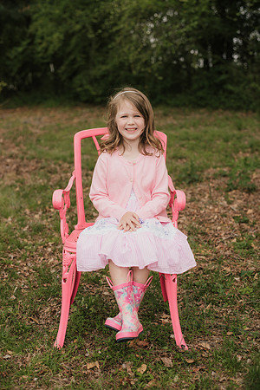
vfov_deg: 39.6
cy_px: 195
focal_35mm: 50
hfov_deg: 27.0
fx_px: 542
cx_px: 130
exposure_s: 1/250
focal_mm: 50
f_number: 2.8
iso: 100
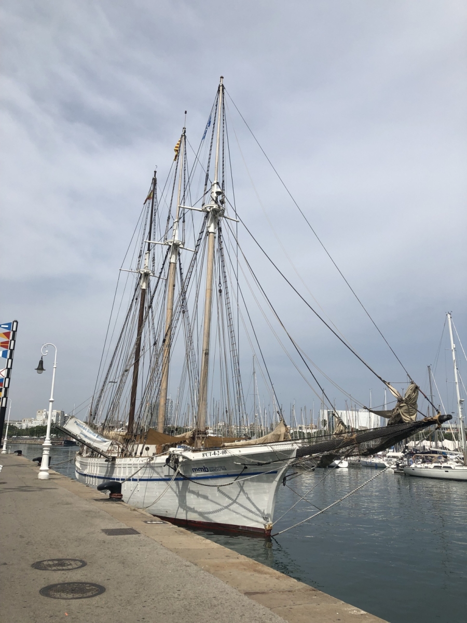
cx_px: 234
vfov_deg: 63.4
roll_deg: -2.2
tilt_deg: +15.8
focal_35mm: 28
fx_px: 504
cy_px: 312
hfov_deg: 49.7
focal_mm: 3.99
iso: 25
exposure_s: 1/4808
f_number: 1.8
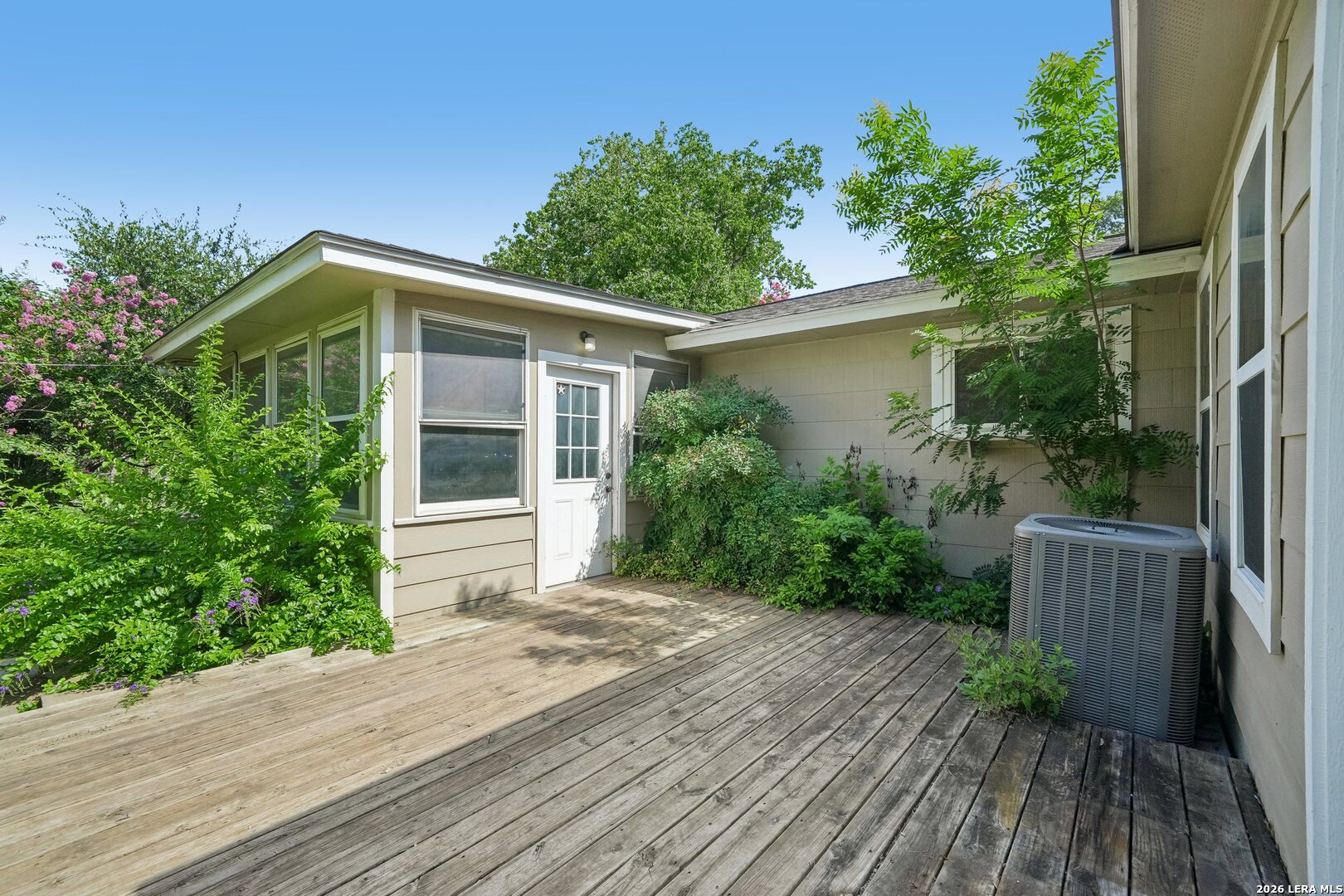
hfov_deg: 100.4
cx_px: 672
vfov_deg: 77.3
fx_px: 560
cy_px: 448
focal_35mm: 15
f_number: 10
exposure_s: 1/640
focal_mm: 15
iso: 800
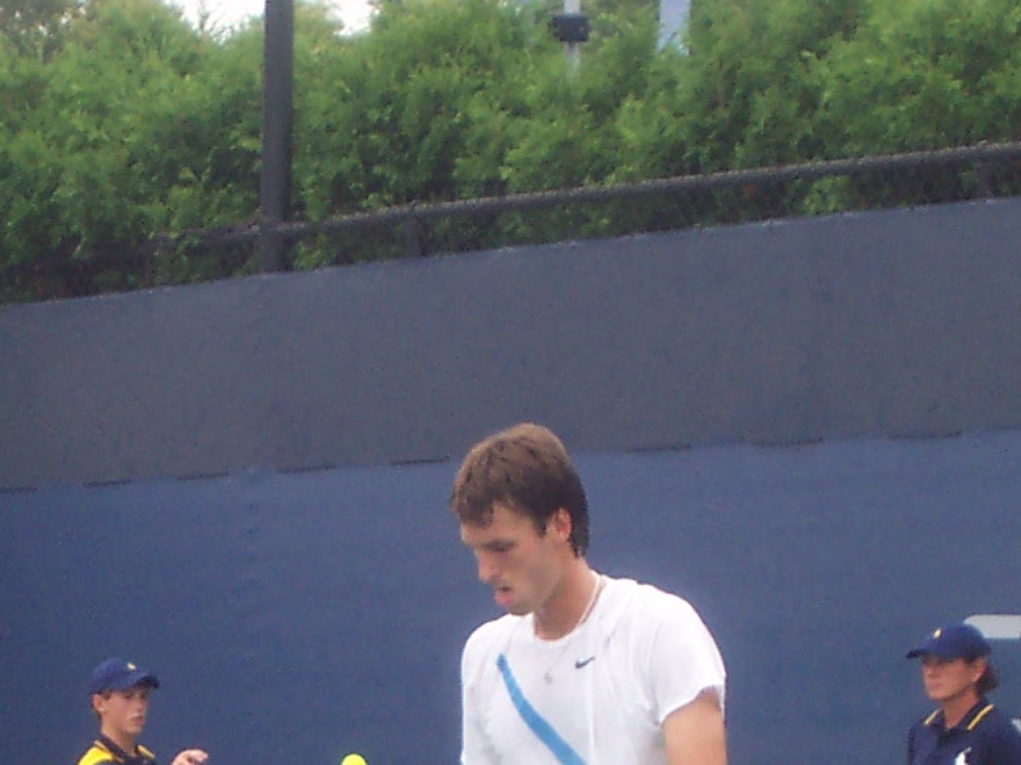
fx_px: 6957
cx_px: 431
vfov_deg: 6.3
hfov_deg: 8.4
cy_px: 839
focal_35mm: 236
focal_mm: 13.5
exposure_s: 1/250
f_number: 4.1
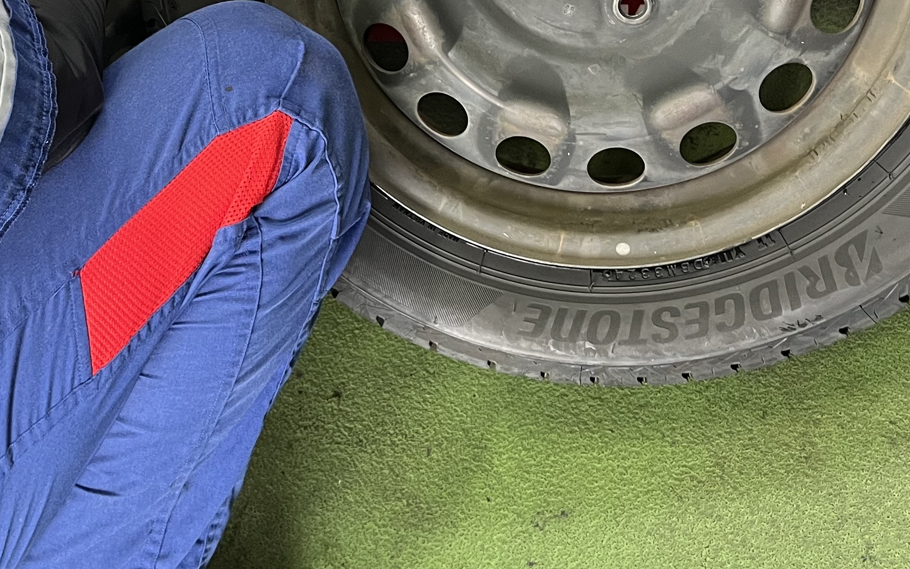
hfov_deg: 33.0
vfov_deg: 21.1
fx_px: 1488
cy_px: 46
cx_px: 176
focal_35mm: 60
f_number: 1.6
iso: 125
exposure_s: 1/86
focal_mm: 5.1
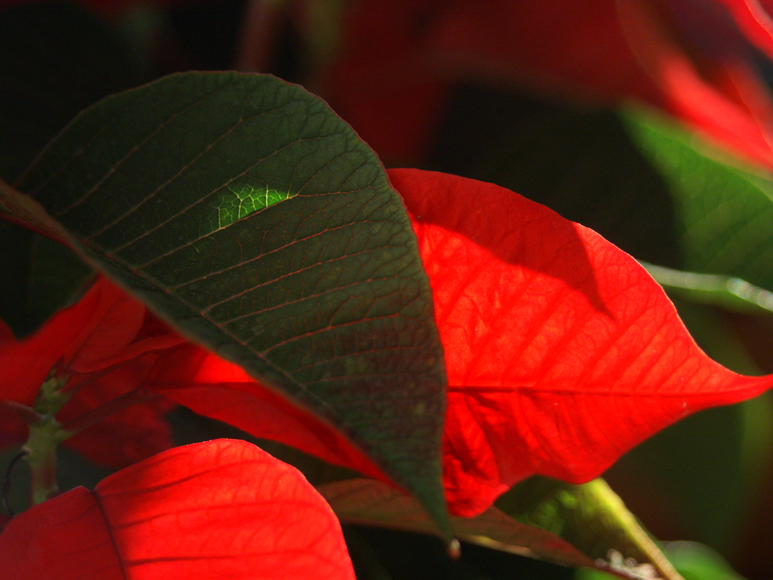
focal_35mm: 147
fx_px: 3283
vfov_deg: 10.1
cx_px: 398
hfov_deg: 13.4
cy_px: 290
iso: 500
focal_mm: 90
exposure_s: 1/250
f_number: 5
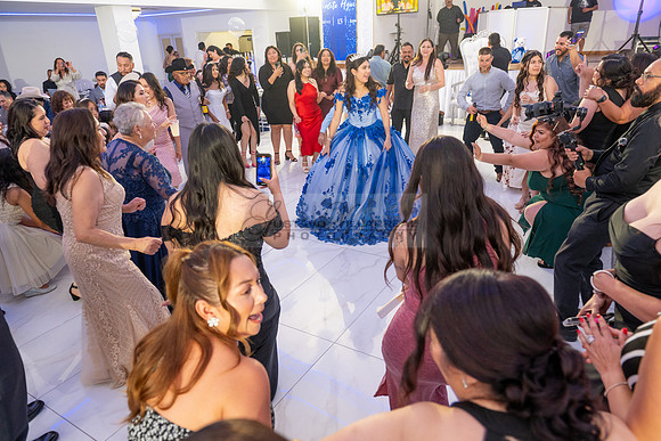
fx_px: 441
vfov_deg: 53.2
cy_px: 220
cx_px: 330
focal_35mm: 24
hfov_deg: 73.7
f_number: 4.5
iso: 800
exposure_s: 1/160
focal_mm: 24
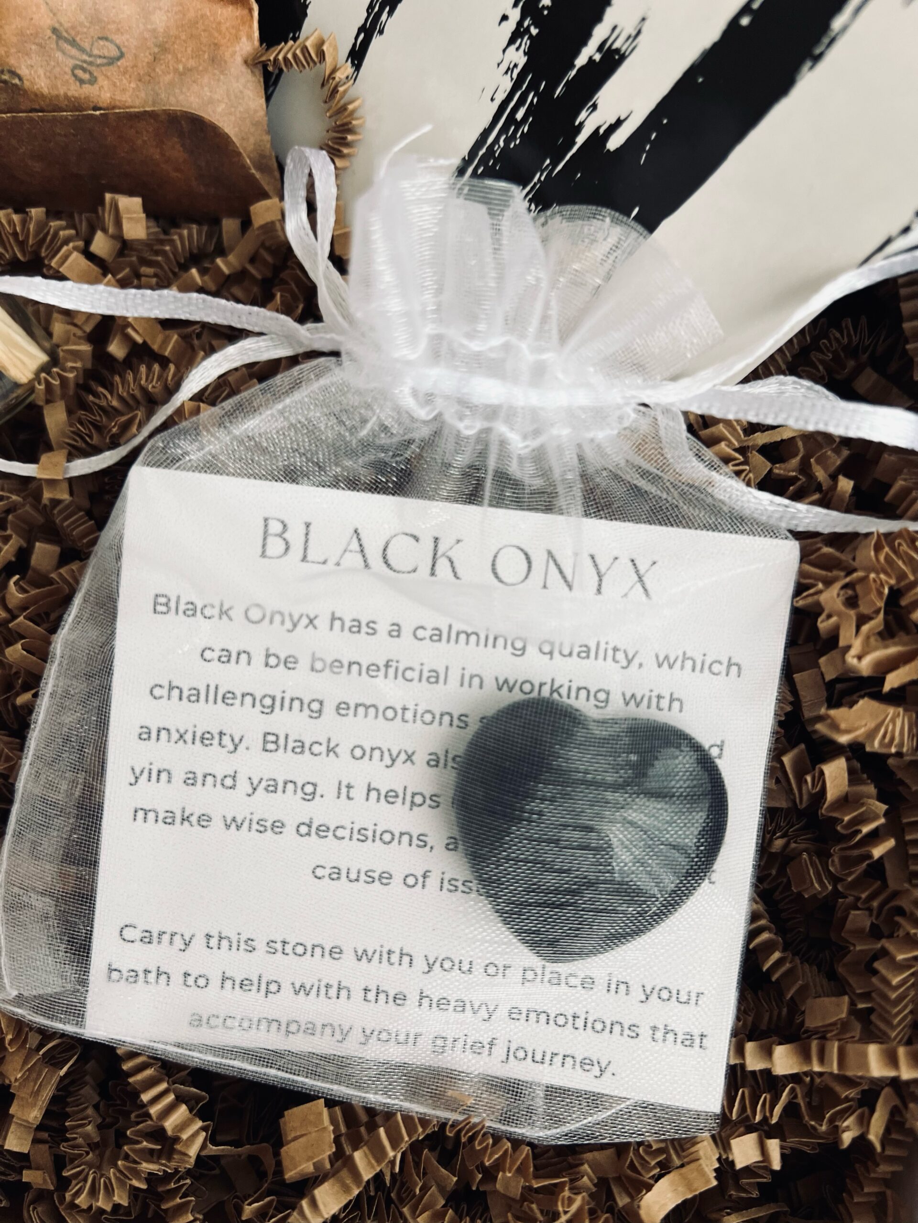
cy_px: 612
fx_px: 919
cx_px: 459
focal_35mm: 26
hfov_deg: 53.1
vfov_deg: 67.3
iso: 100
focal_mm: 5.7
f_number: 1.5
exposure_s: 1/60
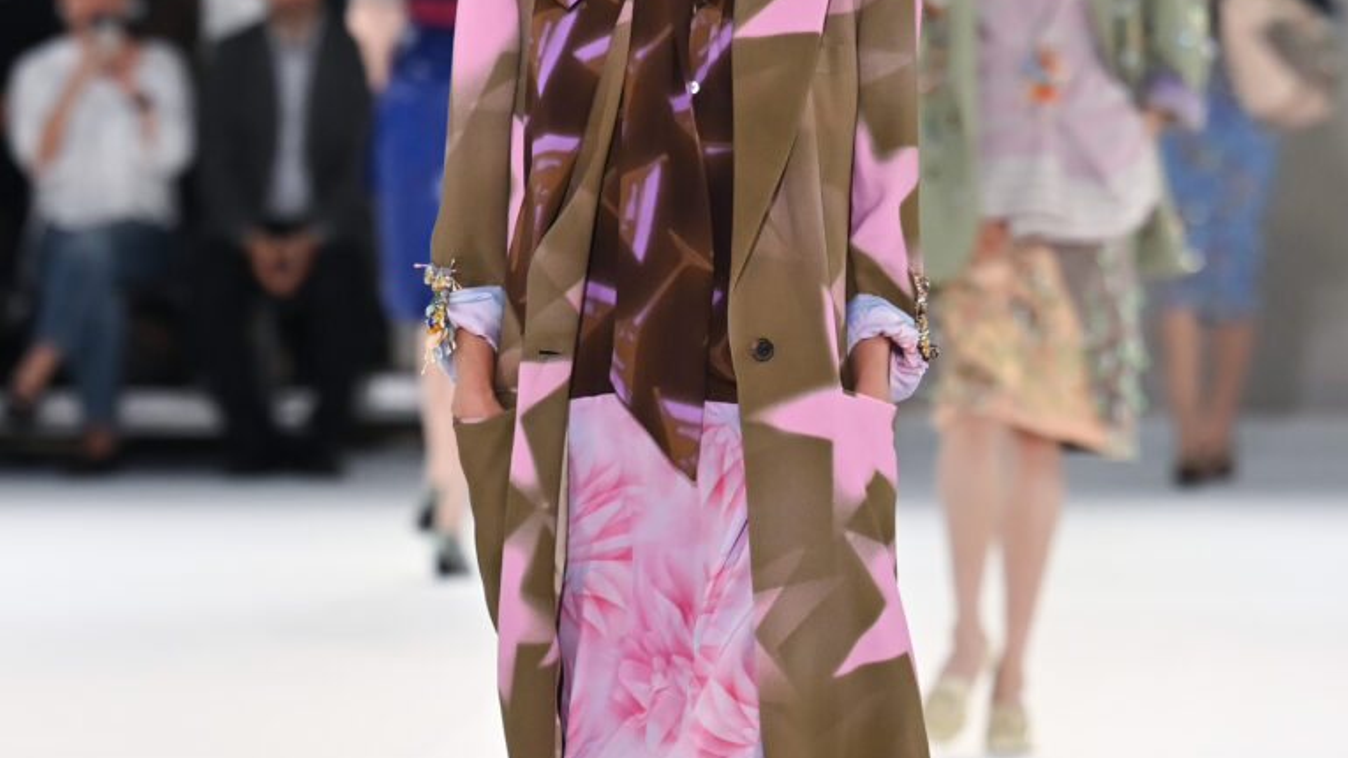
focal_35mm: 355
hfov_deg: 6.1
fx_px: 12687
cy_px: 460
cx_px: 675
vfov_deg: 3.4
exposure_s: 1/800
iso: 500
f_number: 3.5
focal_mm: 150
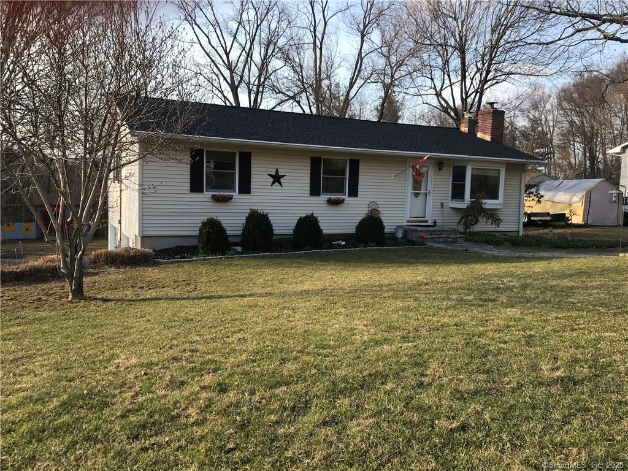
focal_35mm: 28
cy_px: 236
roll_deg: -2.3
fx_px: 508
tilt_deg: -4.8
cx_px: 314
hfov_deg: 63.4
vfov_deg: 49.7
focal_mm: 3.99
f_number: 1.8
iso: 20
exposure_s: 1/656
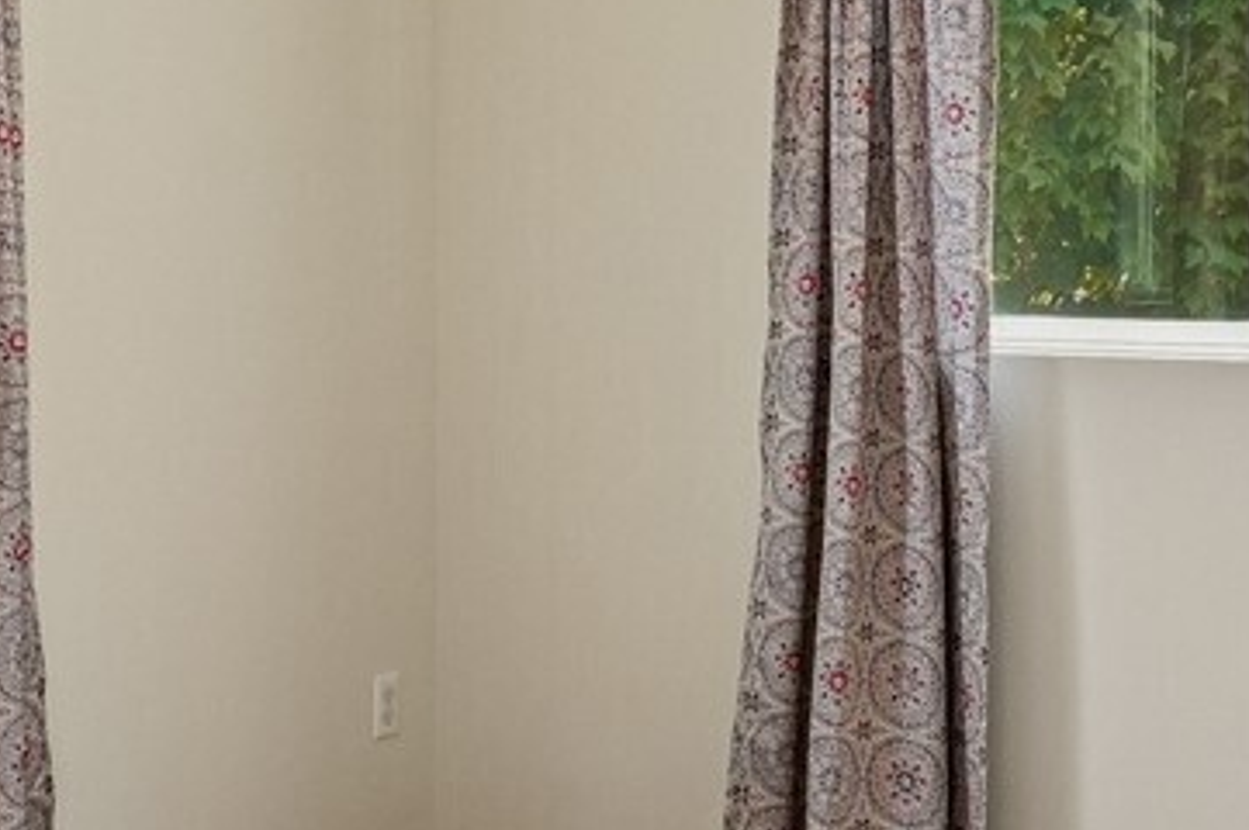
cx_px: 490
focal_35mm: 80
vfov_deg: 16.9
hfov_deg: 25.3
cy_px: 192
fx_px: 2773
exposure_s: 1/125
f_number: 8
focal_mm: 17
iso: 500
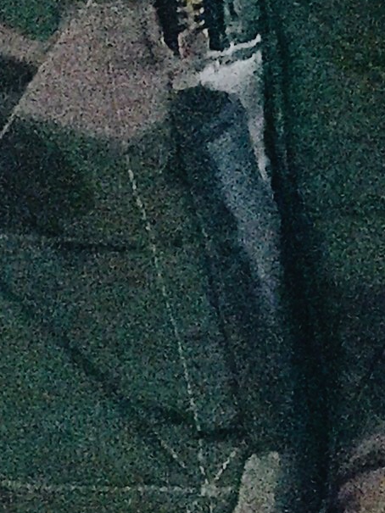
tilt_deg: -8.5
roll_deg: -1.4
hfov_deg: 3.9
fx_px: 5633
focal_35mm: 380
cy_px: -454
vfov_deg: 5.1
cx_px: 543
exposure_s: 1/60
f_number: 2.8
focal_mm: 6.6
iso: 640
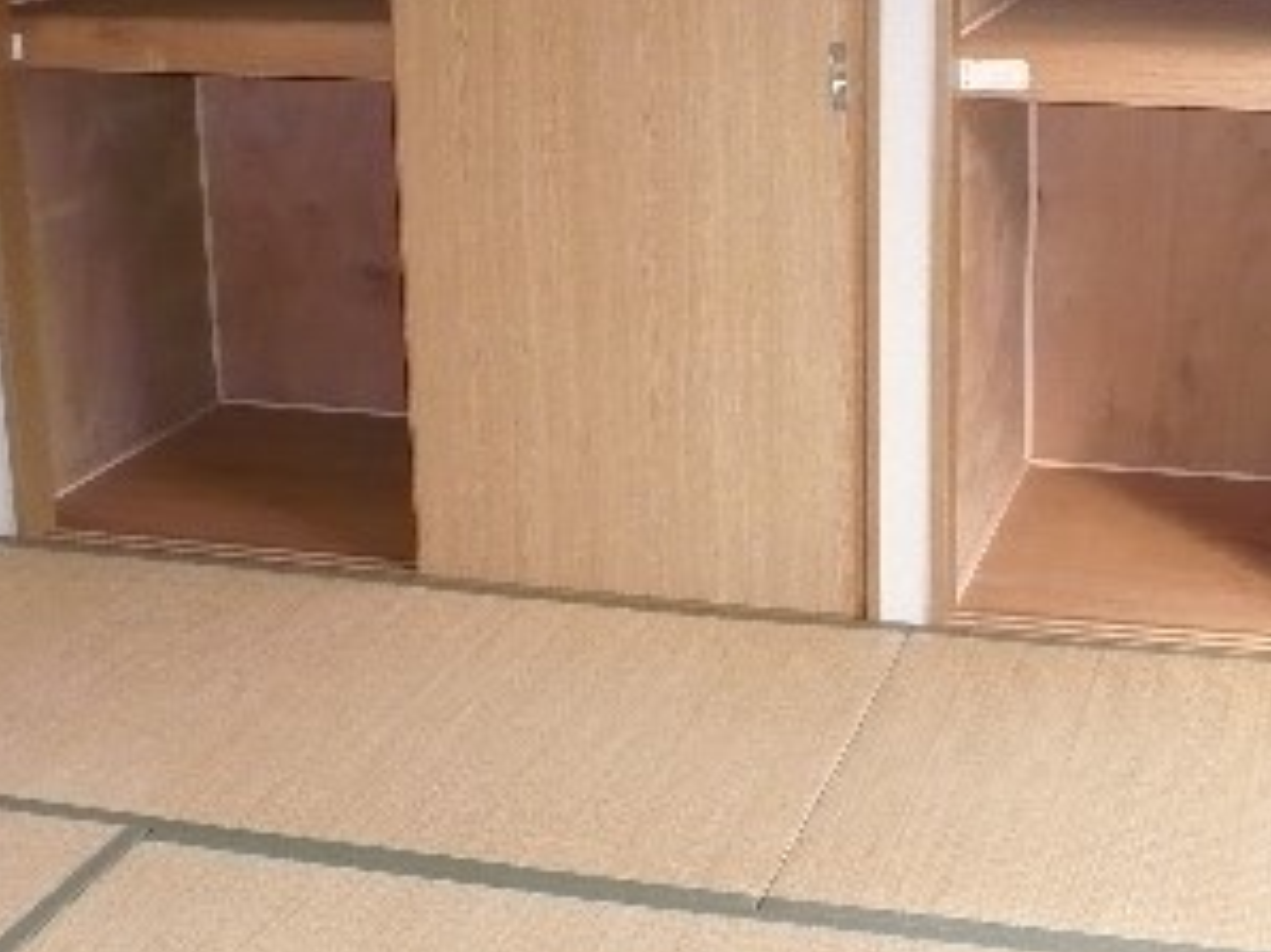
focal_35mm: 60
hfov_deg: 32.0
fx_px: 2202
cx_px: 812
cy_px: 353
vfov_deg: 24.3
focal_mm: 4.6
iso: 200
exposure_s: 1/30
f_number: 2.8
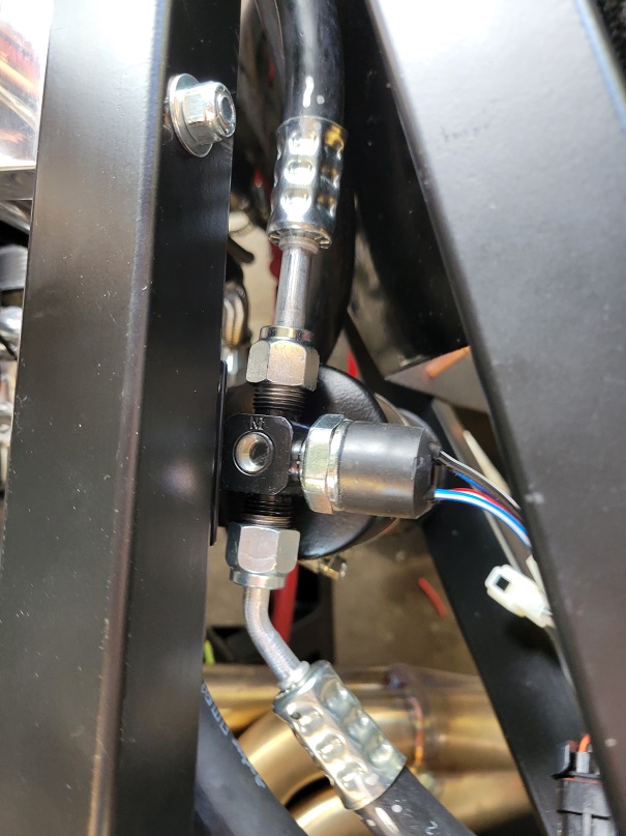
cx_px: 313
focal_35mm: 26
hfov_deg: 53.1
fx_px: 627
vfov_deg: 67.3
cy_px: 418
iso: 200
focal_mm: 5.4
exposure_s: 1/60
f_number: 1.8
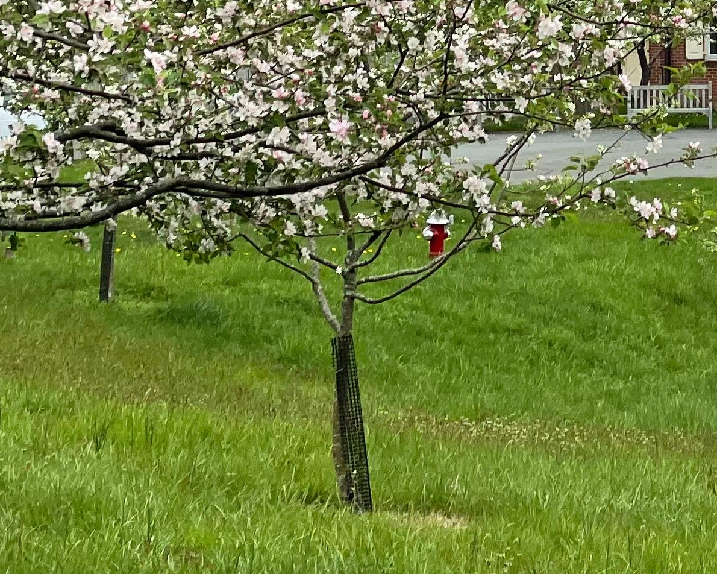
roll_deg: +0.9
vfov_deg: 8.8
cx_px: 827
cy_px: -218
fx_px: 3650
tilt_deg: +2.8
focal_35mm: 172
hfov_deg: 11.0
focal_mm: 6
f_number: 2
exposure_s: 1/1295
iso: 25
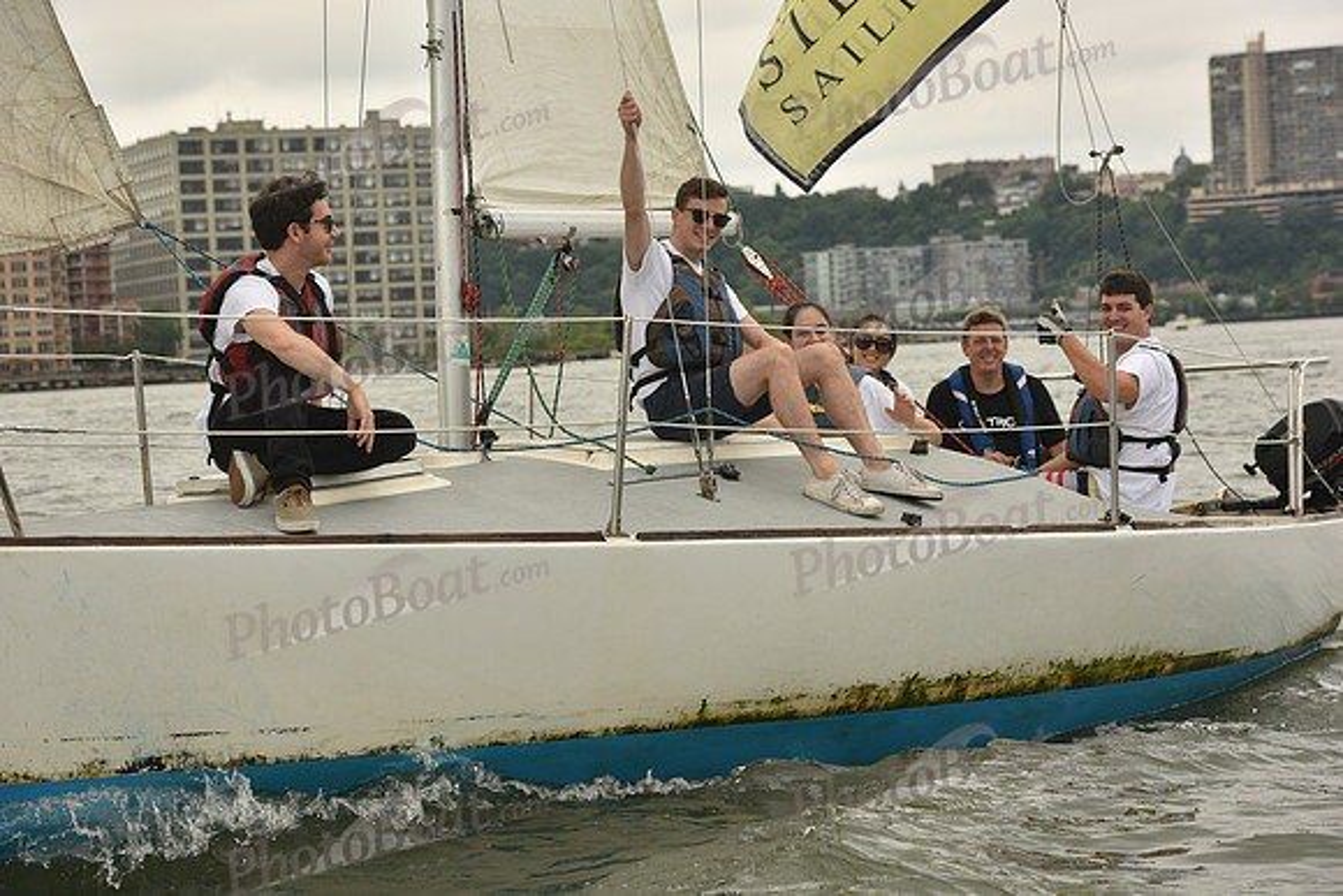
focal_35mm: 92
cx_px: 672
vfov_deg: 14.9
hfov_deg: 22.1
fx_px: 3433
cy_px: 448
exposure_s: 1/1250
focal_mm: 92
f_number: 6.3
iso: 320
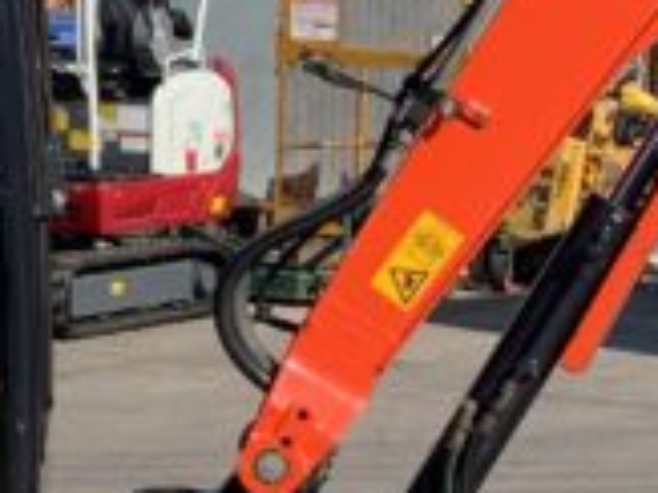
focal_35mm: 182
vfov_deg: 8.1
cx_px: 630
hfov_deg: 10.8
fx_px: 3457
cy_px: 263
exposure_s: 1/1626
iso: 16
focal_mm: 3
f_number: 1.8
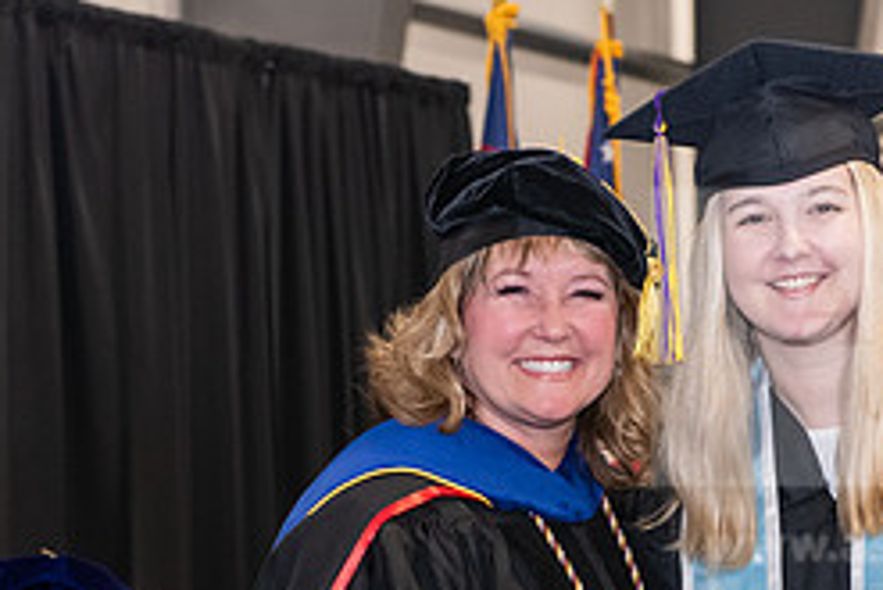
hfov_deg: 13.2
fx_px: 3804
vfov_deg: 8.8
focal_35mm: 155
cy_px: 620
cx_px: 543
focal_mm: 66
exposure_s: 1/125
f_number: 5
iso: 2500
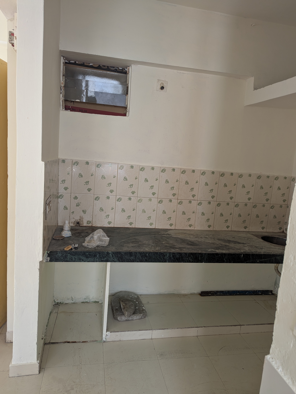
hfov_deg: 56.9
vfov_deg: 71.5
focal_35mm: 24
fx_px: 273
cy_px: 197
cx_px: 148
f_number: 1.85
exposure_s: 1/23.8
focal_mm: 6.81
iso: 48
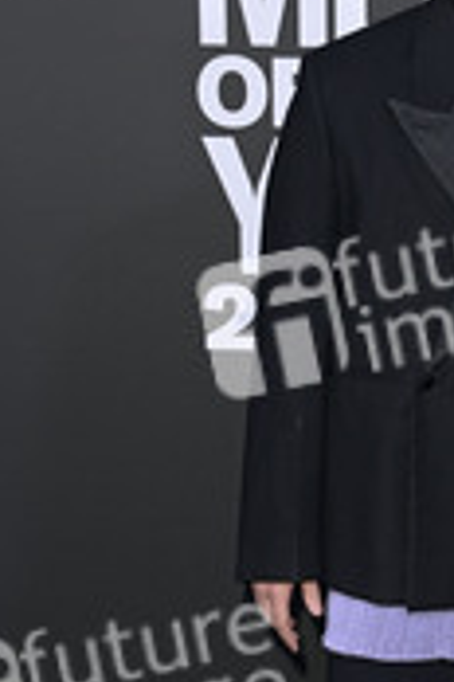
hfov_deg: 14.5
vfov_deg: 22.0
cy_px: 502
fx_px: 1740
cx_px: 513
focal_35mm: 92
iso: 800
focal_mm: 40
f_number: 5.6
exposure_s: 1/250
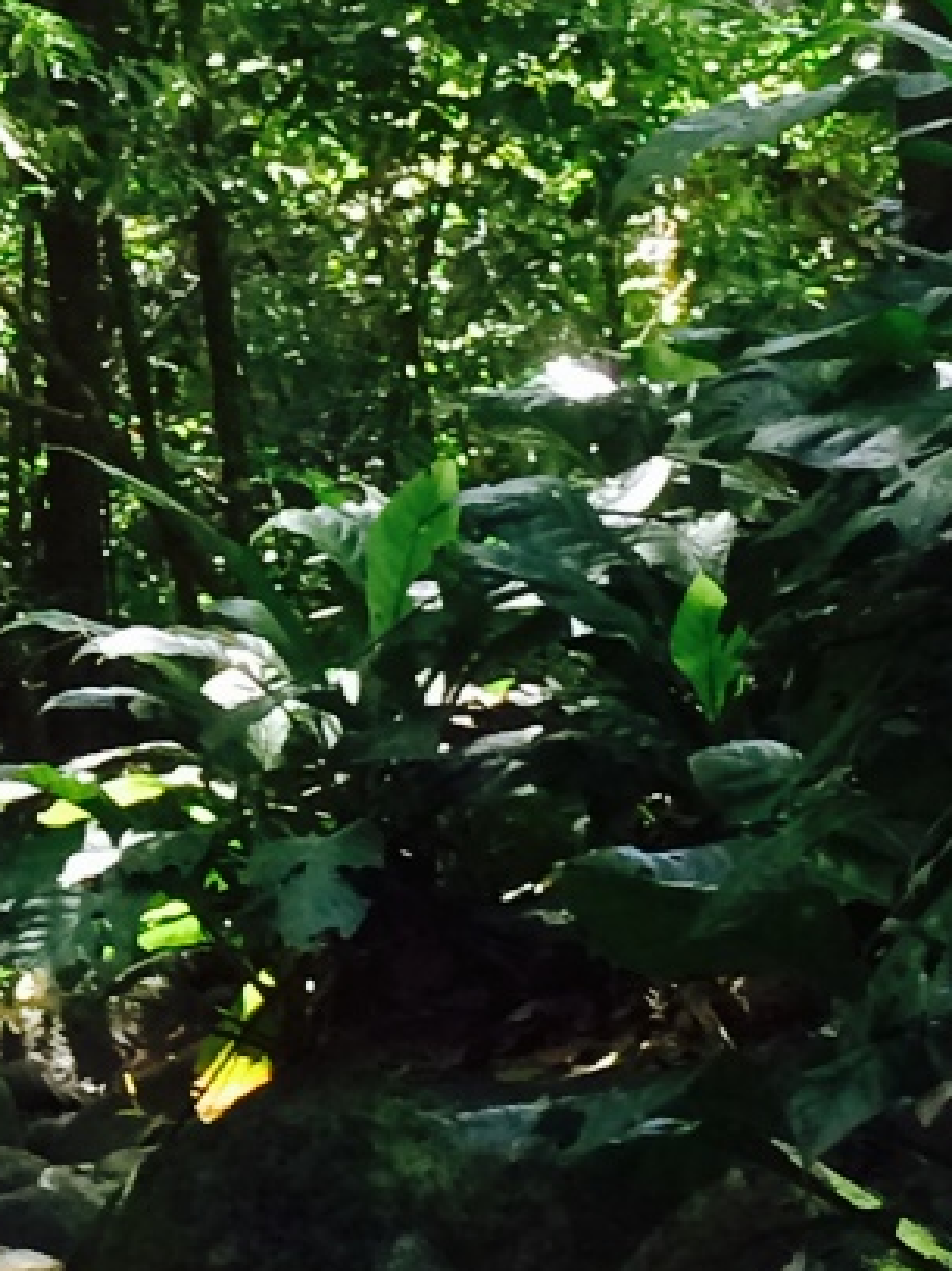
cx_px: -596
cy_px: 340
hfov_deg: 9.5
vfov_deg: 13.0
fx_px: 5540
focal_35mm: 151
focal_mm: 4.12
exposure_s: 1/30
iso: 64
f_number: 2.2
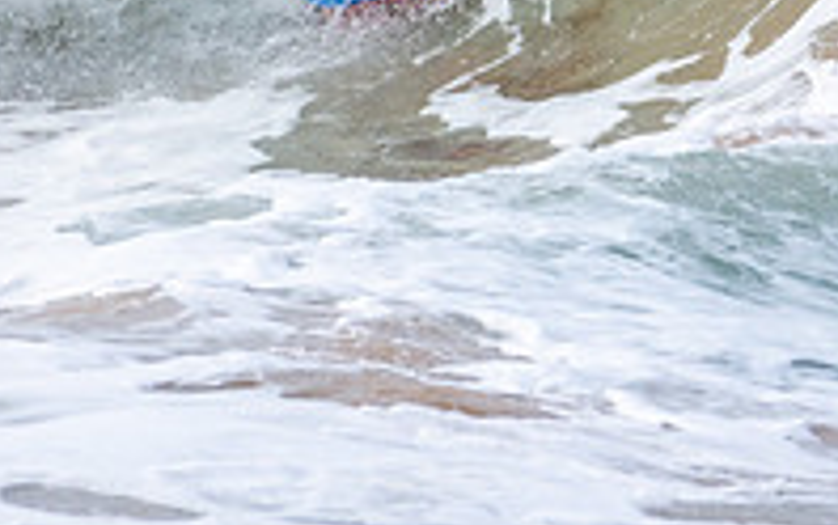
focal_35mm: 2240
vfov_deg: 0.6
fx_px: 51187
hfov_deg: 0.9
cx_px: 495
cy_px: -121
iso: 220
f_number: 5.6
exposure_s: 1/1000
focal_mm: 500
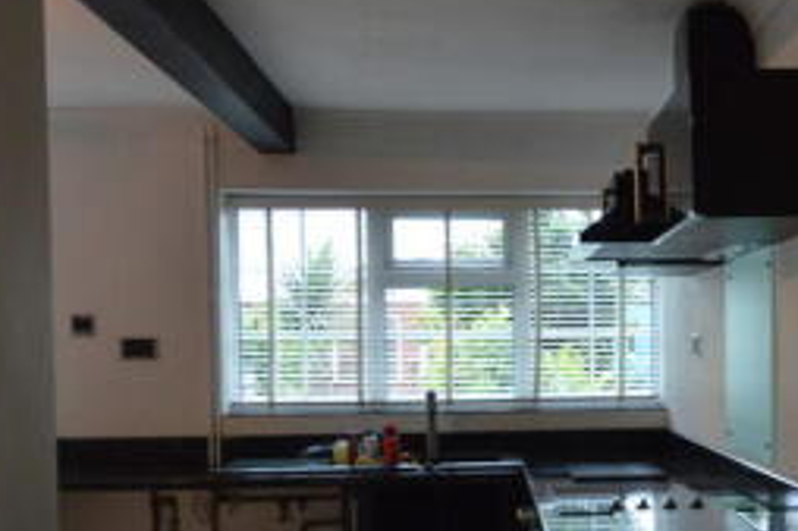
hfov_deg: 38.0
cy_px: 415
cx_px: 635
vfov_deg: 26.4
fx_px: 1114
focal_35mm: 50
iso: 400
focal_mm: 13
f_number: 4.5
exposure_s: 1/80
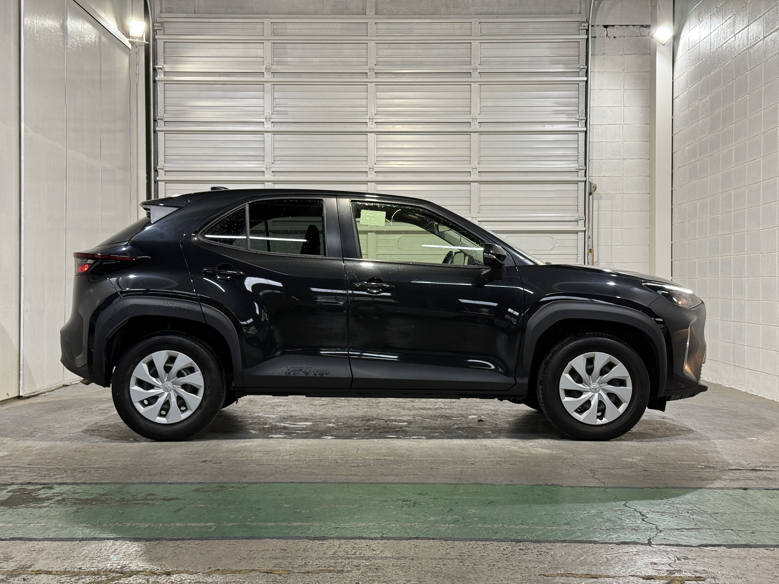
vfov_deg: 30.3
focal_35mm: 48
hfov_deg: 39.7
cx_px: 390
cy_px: 292
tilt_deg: -0.2
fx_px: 1080
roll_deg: -0.3
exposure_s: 1/60
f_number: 1.78
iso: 125
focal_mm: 6.76
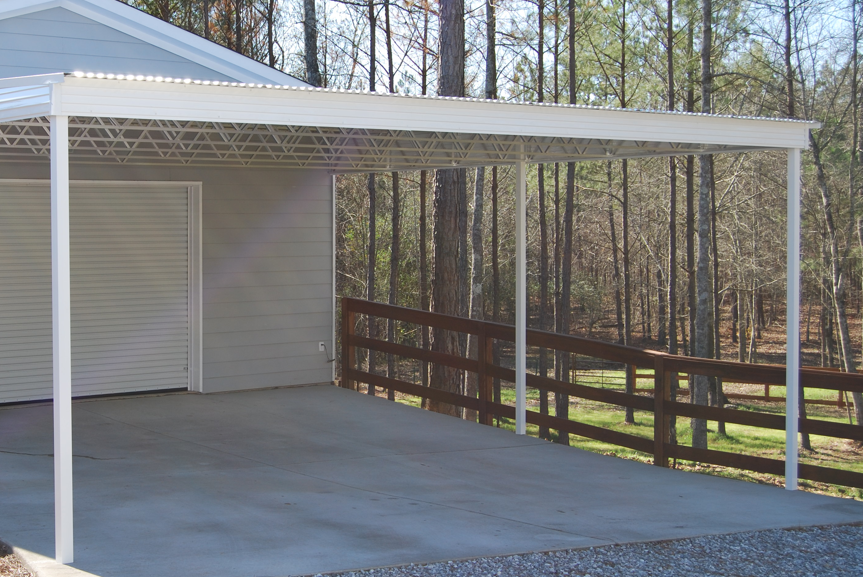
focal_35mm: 58
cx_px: 268
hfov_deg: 34.0
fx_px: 1392
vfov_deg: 23.4
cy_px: 279
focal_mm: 28
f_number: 5.6
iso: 100
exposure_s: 1/125
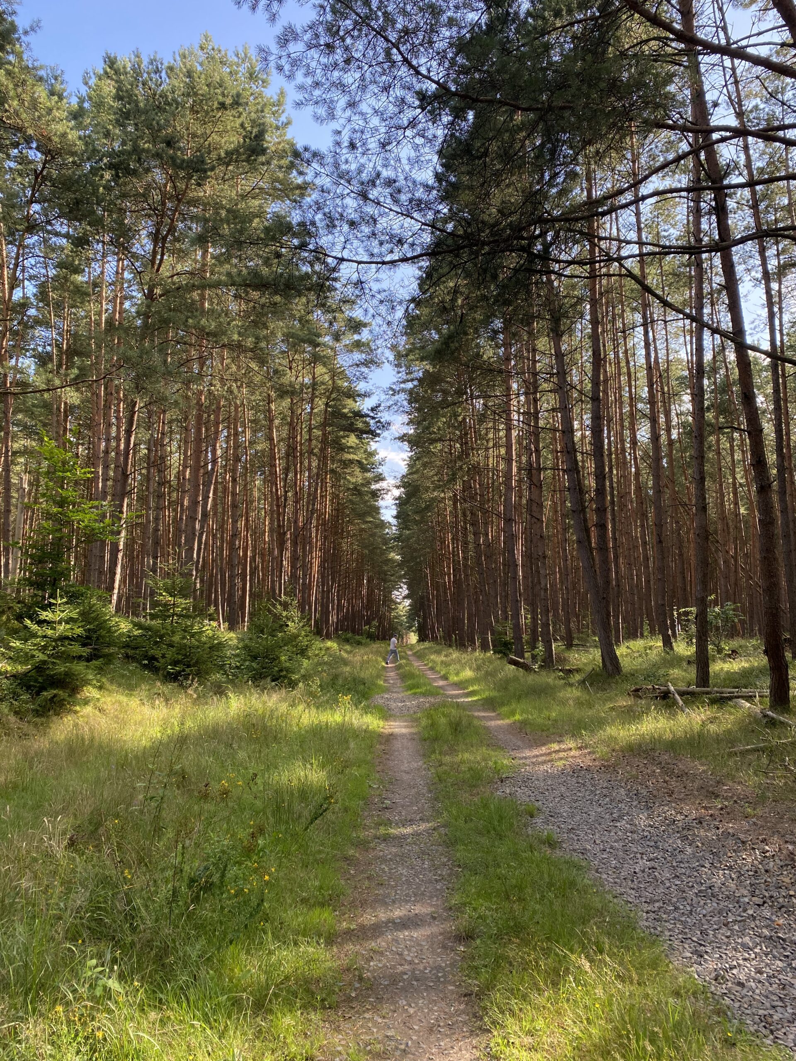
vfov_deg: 67.3
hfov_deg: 53.1
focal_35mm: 26
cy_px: 530
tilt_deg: +9.1
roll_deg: -1.1
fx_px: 797
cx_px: 398
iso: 32
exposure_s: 1/557
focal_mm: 4.25
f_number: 1.8
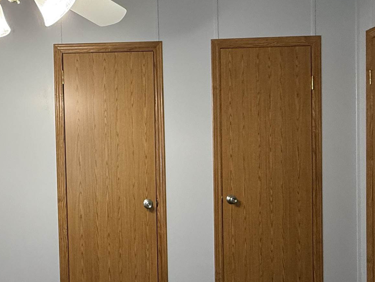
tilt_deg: -1.3
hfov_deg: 48.4
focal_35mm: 37
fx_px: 401
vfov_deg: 38.6
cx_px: 99
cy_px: 167
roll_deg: +1.7
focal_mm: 2.22
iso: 250
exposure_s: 1/60
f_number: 2.2
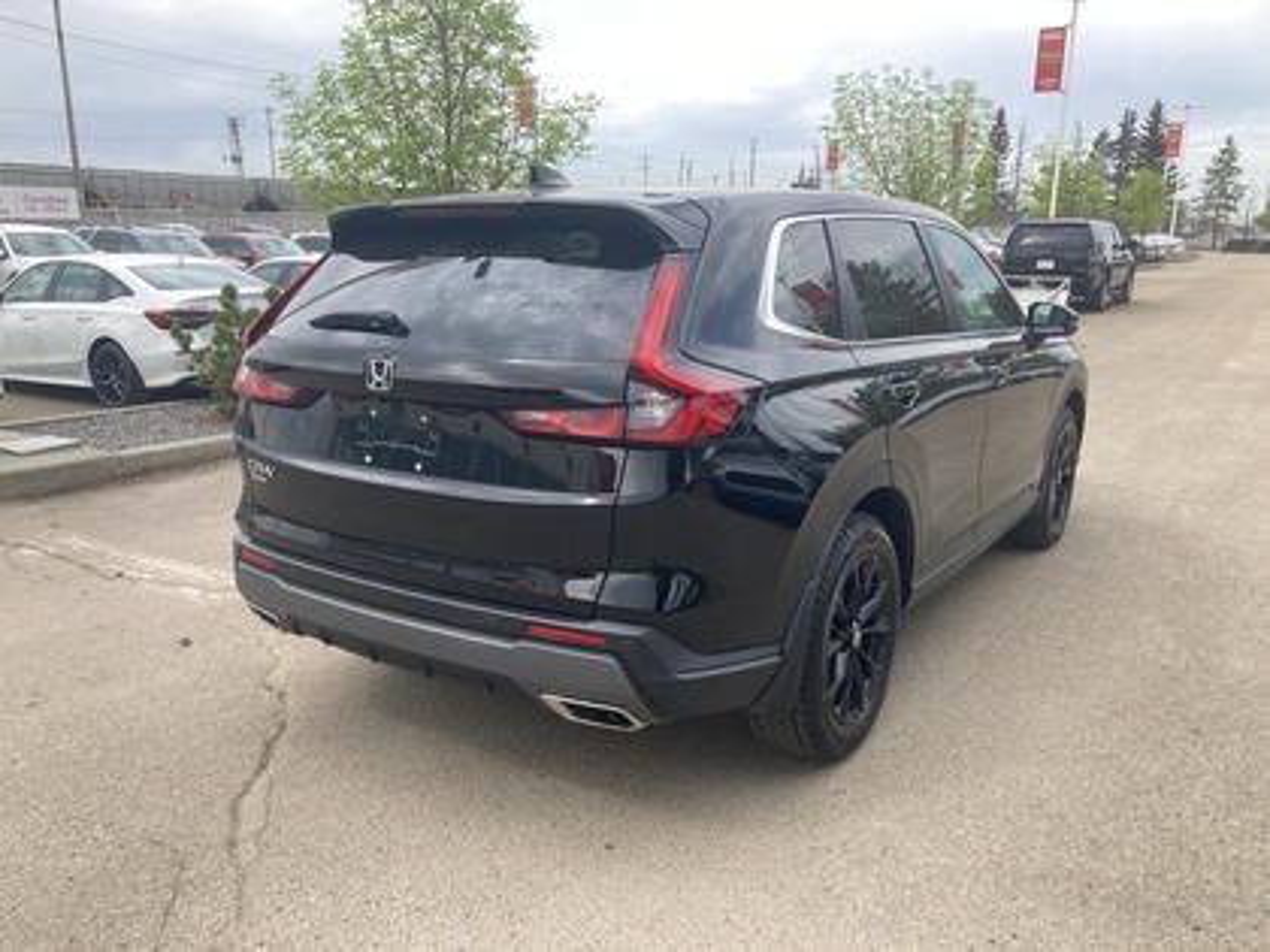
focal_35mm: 28
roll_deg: -1.1
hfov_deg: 63.4
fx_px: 1027
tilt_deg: -13.6
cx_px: 635
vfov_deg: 49.7
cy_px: 476
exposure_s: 1/190
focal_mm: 3.99
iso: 20
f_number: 1.8
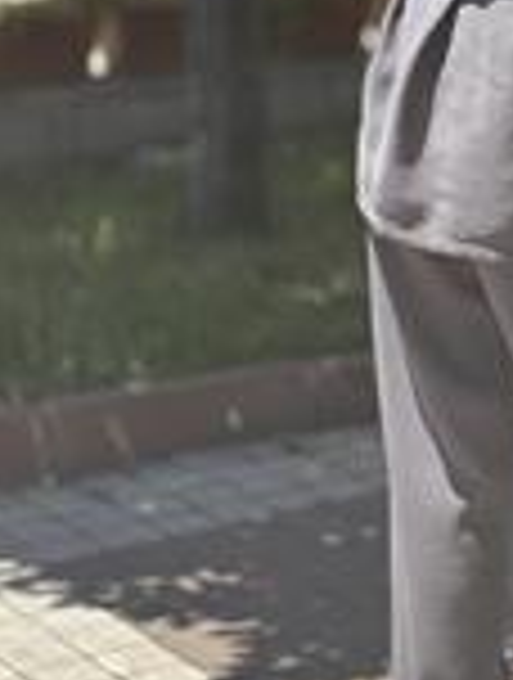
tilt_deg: -13.5
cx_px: 544
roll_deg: -0.9
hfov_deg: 11.2
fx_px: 2578
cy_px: 137
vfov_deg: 14.9
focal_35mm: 131
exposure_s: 1/3731
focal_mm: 6.86
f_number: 1.78
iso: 100
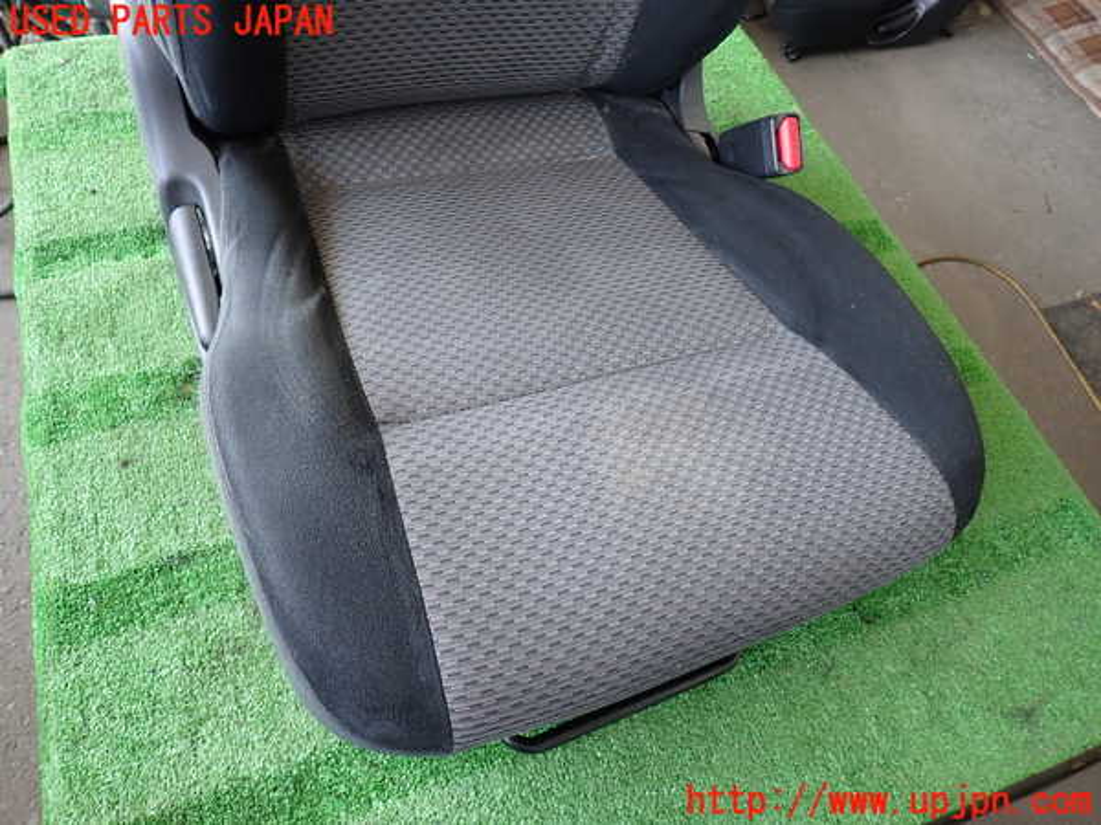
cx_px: 550
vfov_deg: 54.9
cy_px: 412
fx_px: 795
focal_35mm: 25
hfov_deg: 69.4
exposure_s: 1/60
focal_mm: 4.5
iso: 160
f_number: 2
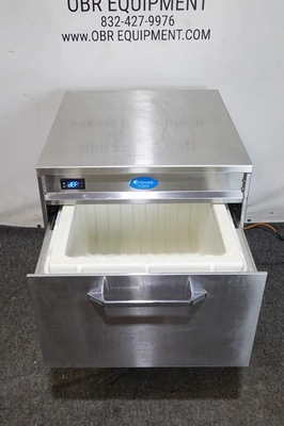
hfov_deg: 33.3
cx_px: 142
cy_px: 213
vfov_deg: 48.5
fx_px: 474
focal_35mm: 40
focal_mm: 14.69
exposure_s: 1/40
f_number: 3.5
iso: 640
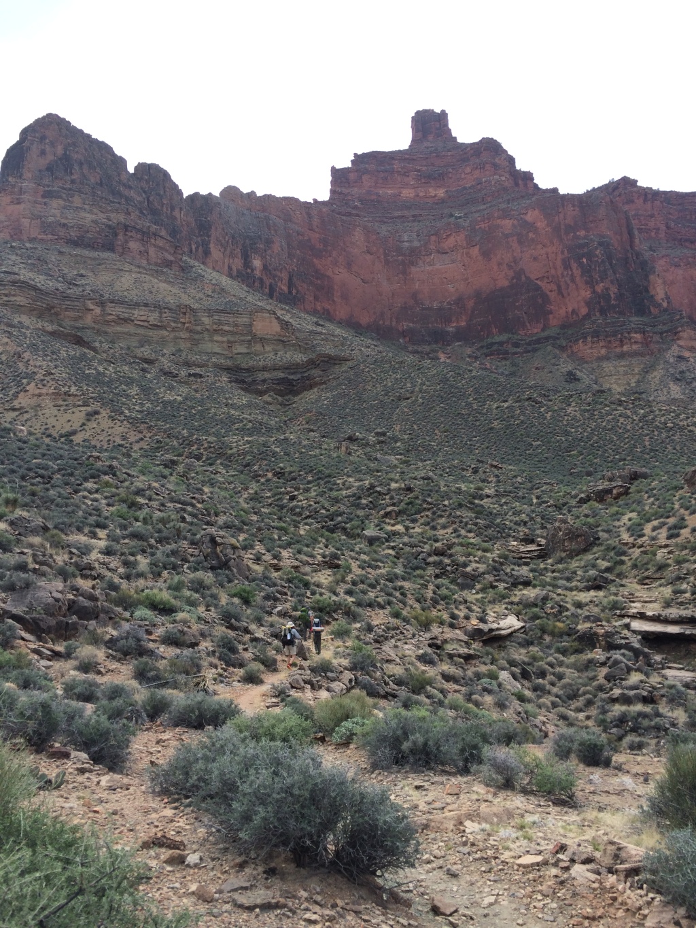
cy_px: 464
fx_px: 777
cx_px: 348
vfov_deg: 61.7
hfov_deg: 48.2
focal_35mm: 29
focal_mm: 4.15
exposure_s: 1/892
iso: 32
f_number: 2.2
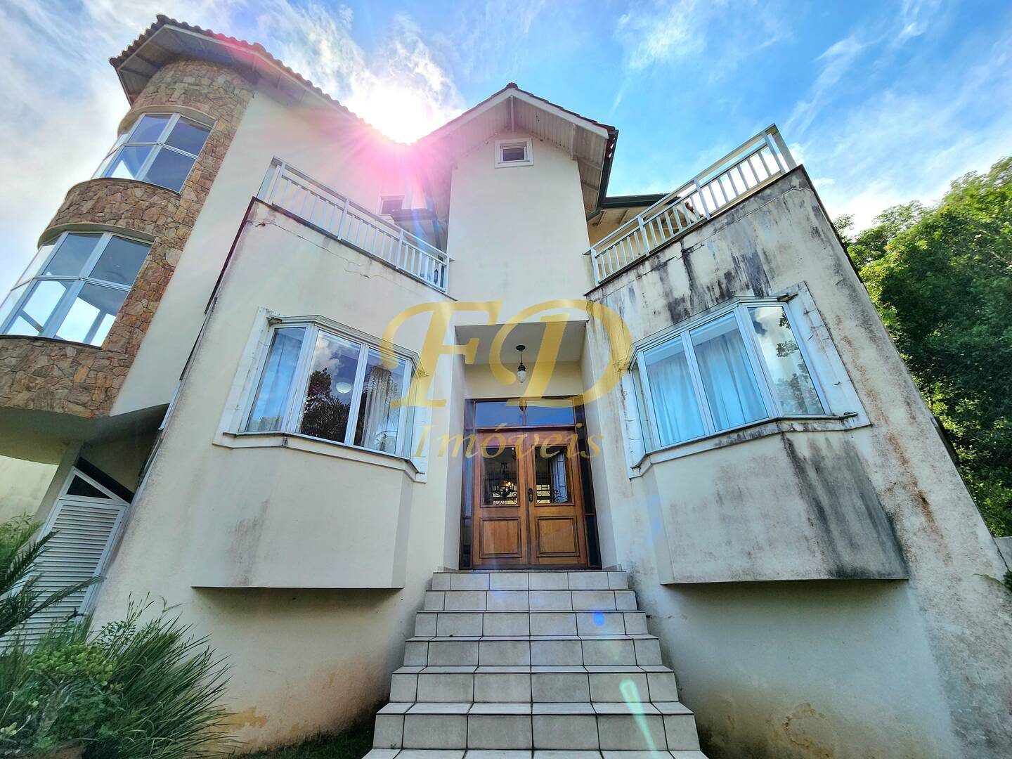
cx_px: 506
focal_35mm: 13
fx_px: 380
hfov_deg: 106.2
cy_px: 380
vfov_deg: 89.9
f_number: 2.2
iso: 50
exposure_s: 1/1667
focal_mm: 2.2
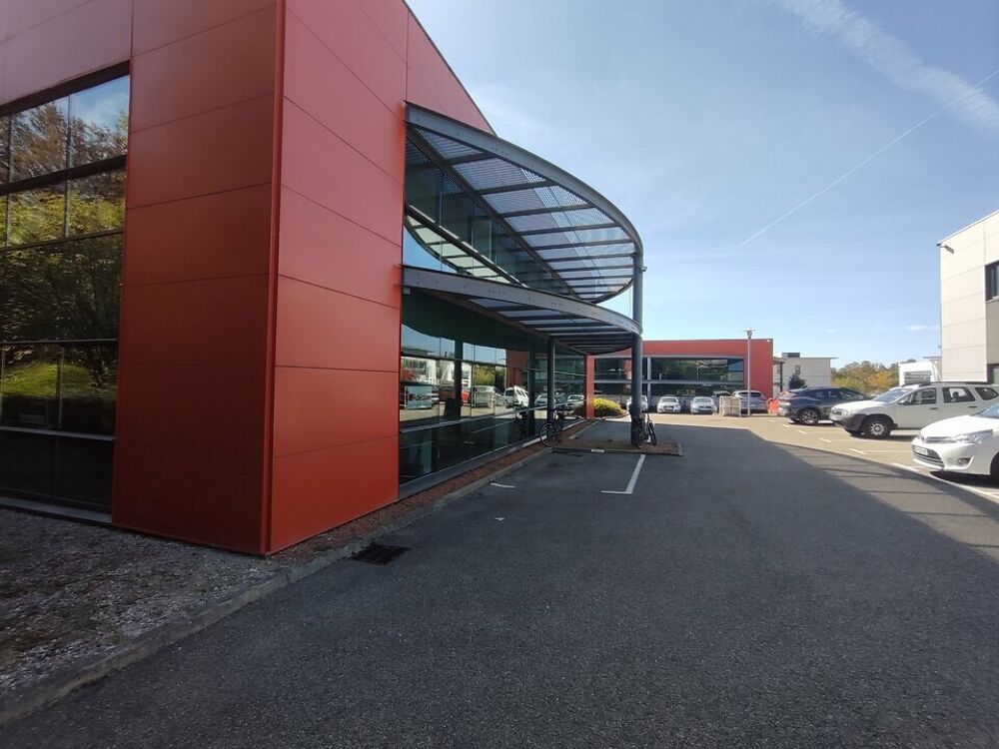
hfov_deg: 106.2
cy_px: 374
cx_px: 500
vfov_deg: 89.9
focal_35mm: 13
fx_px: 375
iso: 50
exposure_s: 1/711
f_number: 2.2
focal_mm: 1.66
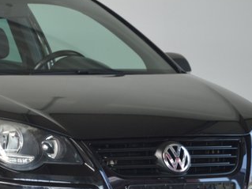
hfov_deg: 7.3
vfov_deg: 5.5
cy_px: 149
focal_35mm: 271
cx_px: 4
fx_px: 1974
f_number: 5.3
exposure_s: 1/80
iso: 400
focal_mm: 75
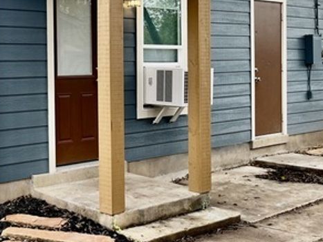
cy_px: 65
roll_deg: +1.6
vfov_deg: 25.4
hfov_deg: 31.6
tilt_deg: -0.3
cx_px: 11
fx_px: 532
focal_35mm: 57
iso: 50
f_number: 1.6
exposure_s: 1/440
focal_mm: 5.1
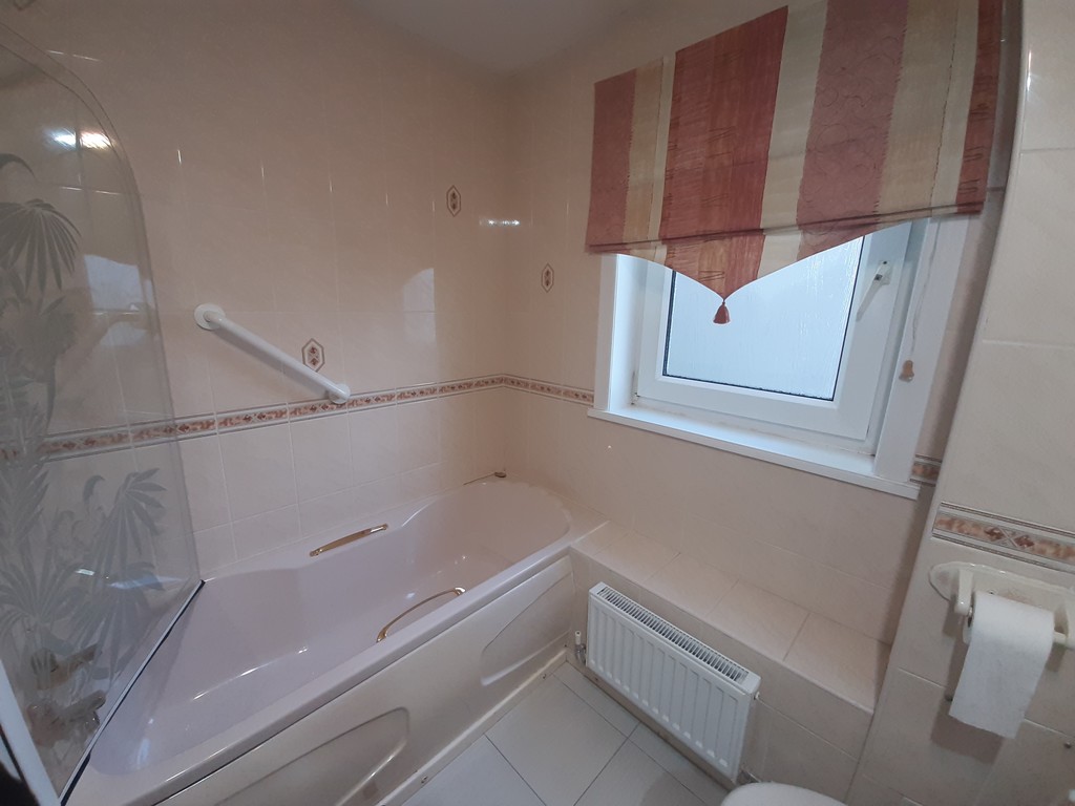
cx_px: 538
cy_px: 403
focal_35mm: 13
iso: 100
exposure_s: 1/50
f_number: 2.2
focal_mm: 1.42
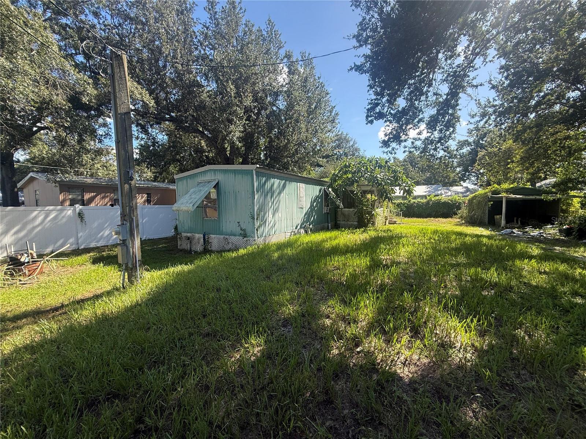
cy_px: 220
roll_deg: +0.9
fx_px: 237
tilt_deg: -2.3
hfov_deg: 102.1
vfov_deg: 85.7
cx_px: 293
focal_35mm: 14
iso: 64
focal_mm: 2.22
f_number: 2.2
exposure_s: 1/554
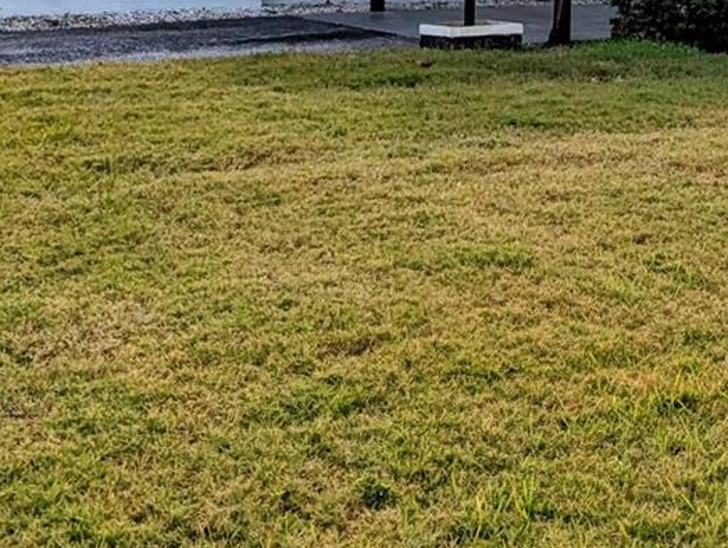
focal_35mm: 73
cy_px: -137
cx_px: 533
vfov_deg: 18.9
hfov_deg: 26.3
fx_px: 1538
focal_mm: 6.81
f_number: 1.85
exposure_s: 1/6289
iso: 47
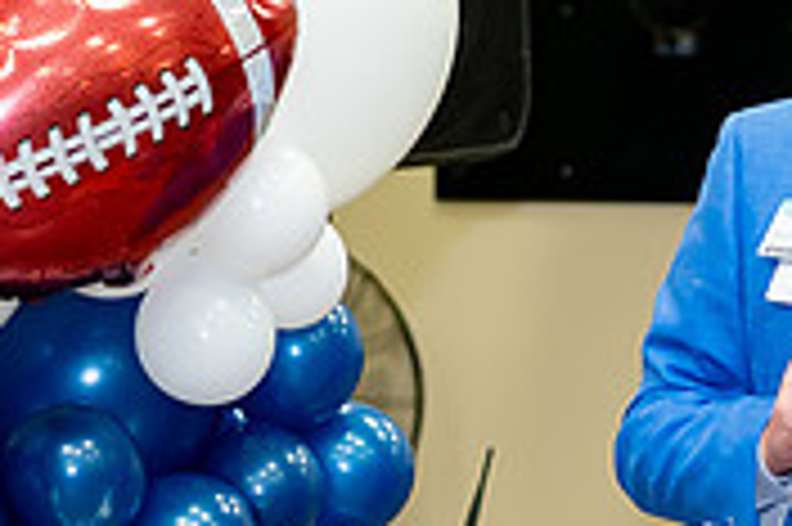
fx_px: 7055
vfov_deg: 4.3
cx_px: 960
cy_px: 323
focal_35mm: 321
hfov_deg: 6.4
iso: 1600
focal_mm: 70
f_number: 2.8
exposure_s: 1/200
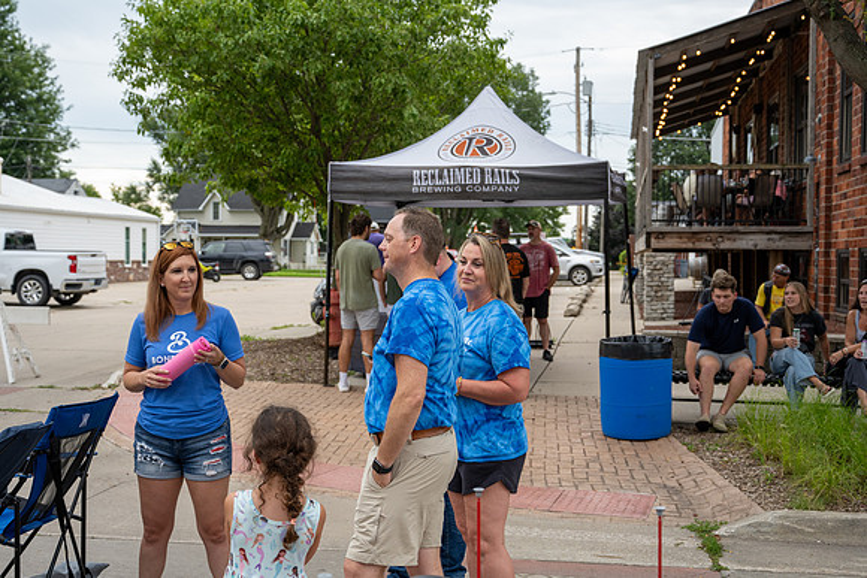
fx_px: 1108
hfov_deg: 42.7
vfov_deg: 29.3
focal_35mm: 46
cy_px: 289
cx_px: 434
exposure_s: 1/200
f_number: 4.5
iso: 320
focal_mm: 46
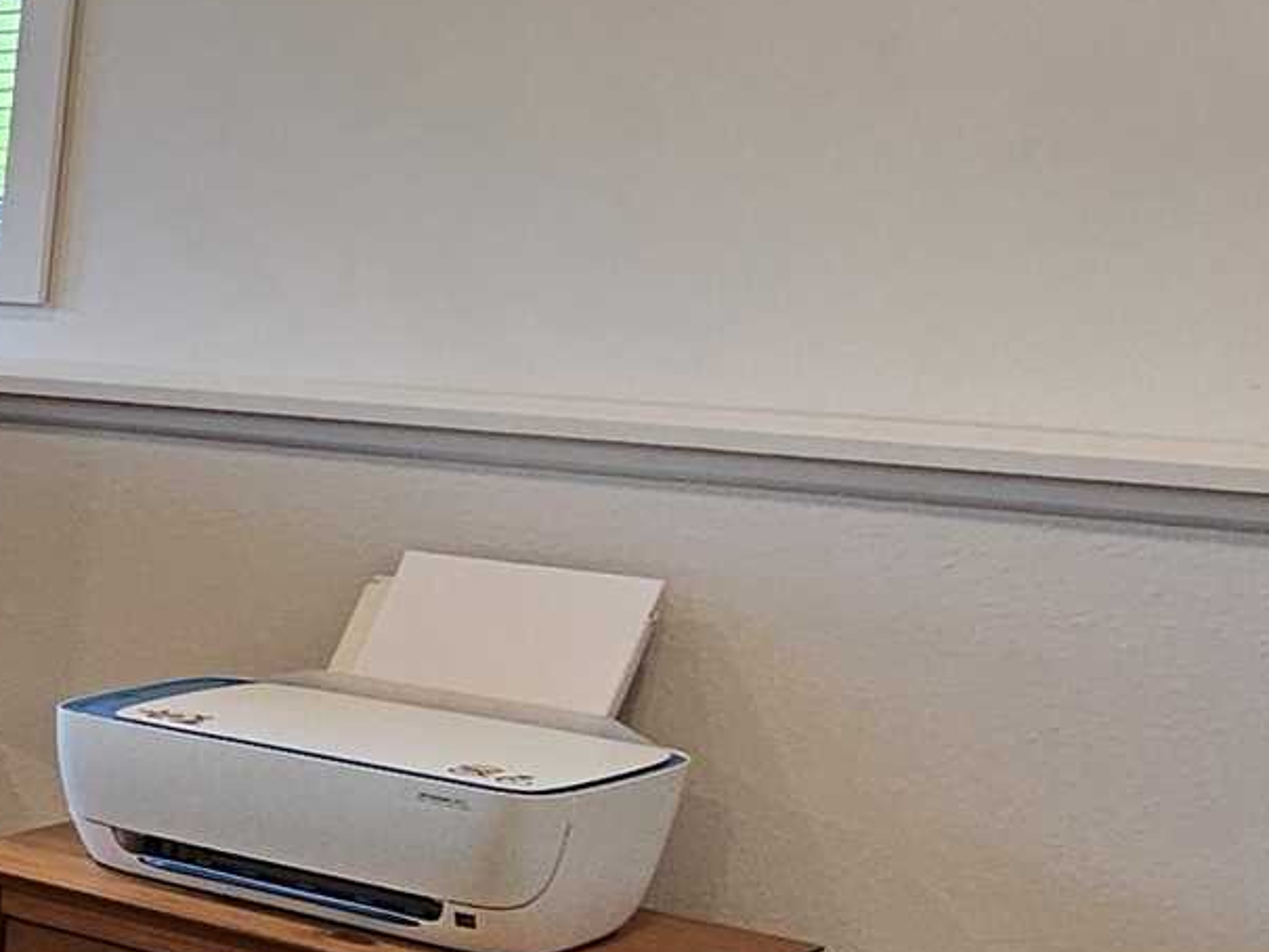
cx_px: -1139
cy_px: 744
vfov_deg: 22.0
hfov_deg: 19.7
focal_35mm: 66
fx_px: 2420
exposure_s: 1/60
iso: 64
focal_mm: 2.2
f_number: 2.2
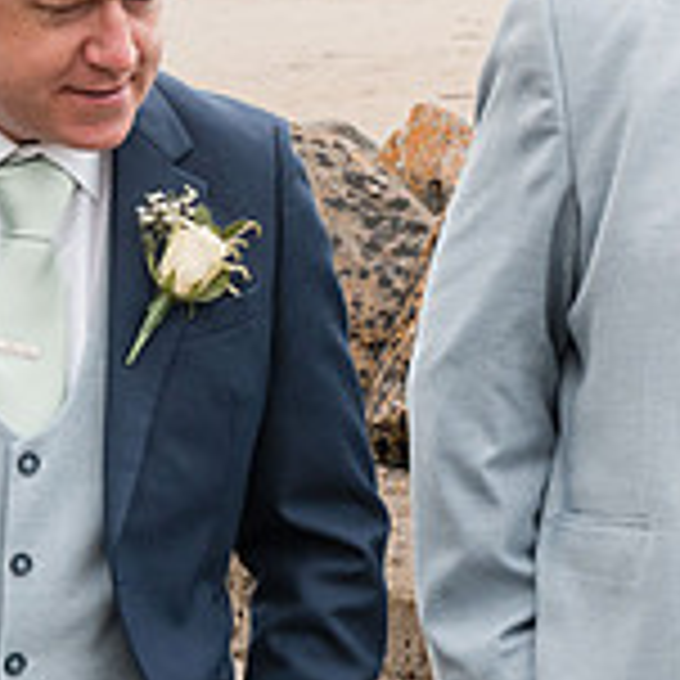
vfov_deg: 6.3
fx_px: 6178
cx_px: 887
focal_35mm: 278
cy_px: 227
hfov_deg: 6.3
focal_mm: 85
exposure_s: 1/500
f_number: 14
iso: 1250
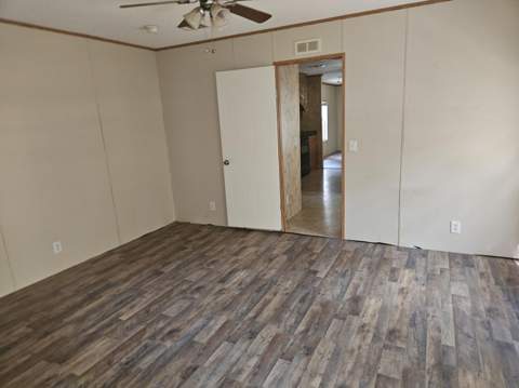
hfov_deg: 74.0
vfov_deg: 58.8
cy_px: 194
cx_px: 260
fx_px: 344
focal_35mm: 23
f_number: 1.8
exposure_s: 1/13.4
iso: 125
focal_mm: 5.4
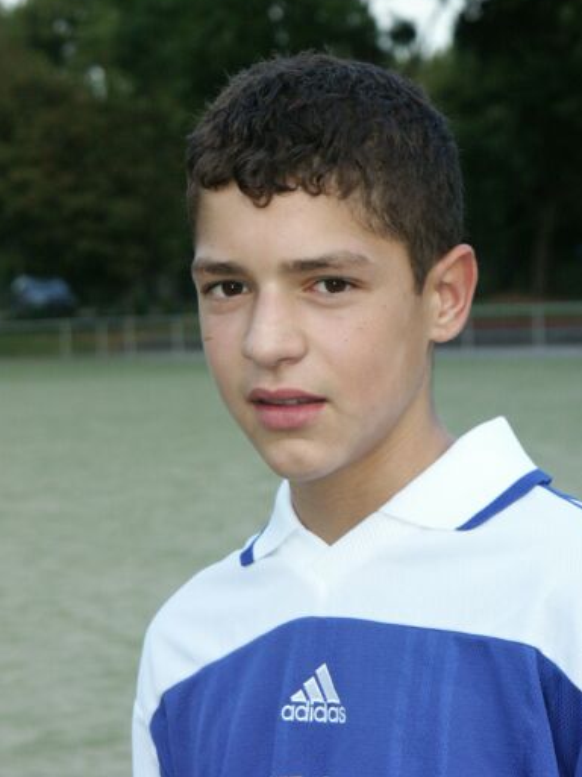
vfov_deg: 13.0
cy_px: 382
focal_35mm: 152
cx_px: 289
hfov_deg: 9.8
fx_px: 3407
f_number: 4.5
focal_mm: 36.87
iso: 200
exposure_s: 1/350
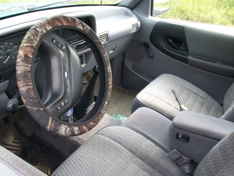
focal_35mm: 34
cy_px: 88
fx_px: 230
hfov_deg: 54.0
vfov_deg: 41.8
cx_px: 117
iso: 160
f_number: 2.8
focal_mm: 5.7
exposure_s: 1/138
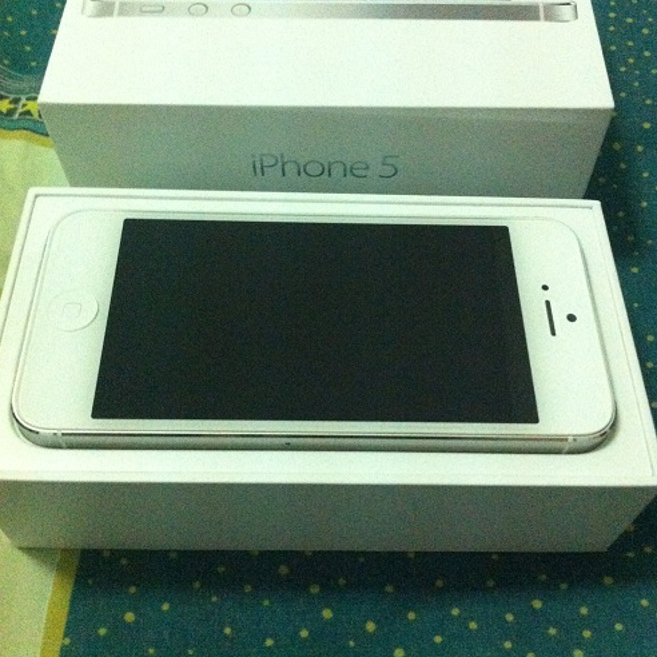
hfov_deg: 40.0
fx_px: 902
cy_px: 292
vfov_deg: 40.0
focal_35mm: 42
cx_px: 331
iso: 1000
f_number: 2.8
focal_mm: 3.85
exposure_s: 1/15
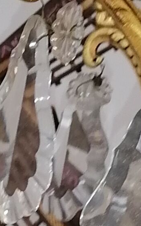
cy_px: -176
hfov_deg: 6.1
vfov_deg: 10.0
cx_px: 434
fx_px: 1224
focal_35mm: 199
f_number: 1.8
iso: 80
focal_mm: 5.4
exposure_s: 1/50
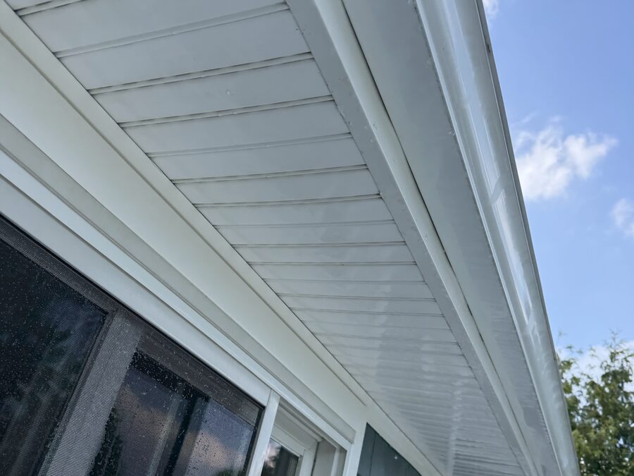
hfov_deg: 71.6
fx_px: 440
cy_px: 238
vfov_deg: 56.8
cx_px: 317
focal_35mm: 24
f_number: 1.78
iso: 100
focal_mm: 6.76
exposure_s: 1/3145
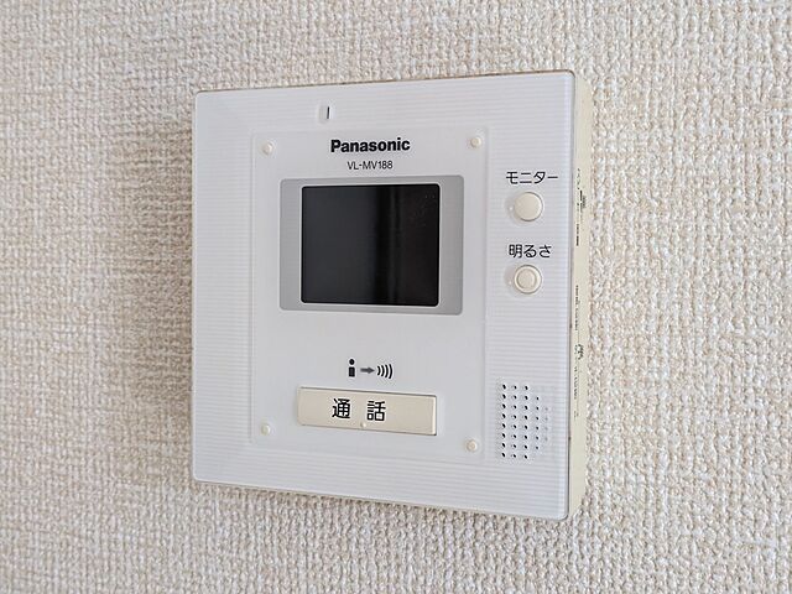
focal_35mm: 51
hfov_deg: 37.5
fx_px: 1167
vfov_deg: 28.6
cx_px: 396
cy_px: 297
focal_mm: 5.43
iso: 208
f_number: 1.89
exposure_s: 1/120
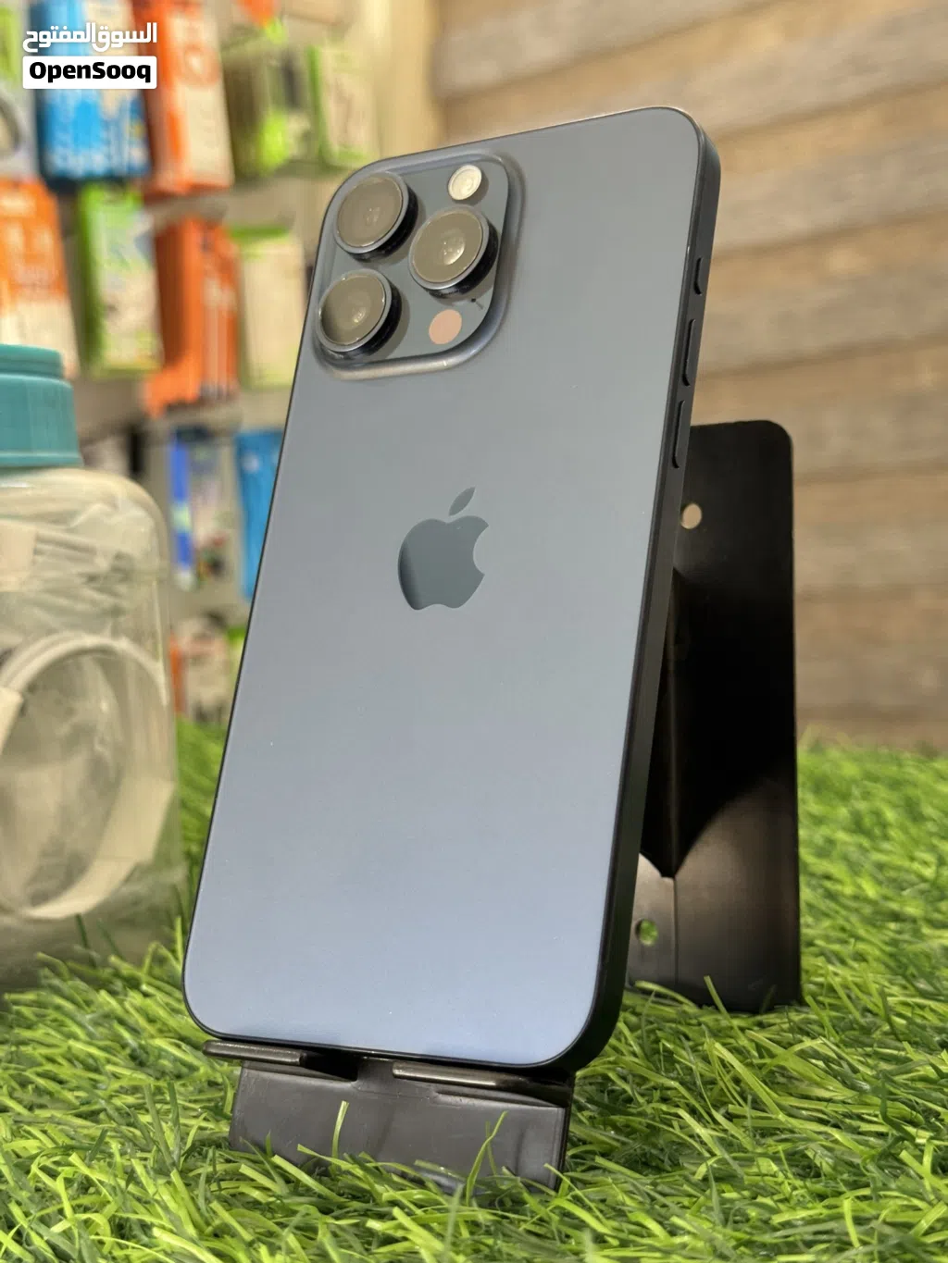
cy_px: 632
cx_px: 474
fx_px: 1752
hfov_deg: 30.3
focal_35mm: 48
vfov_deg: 39.7
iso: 125
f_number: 1.78
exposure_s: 1/100
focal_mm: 6.76
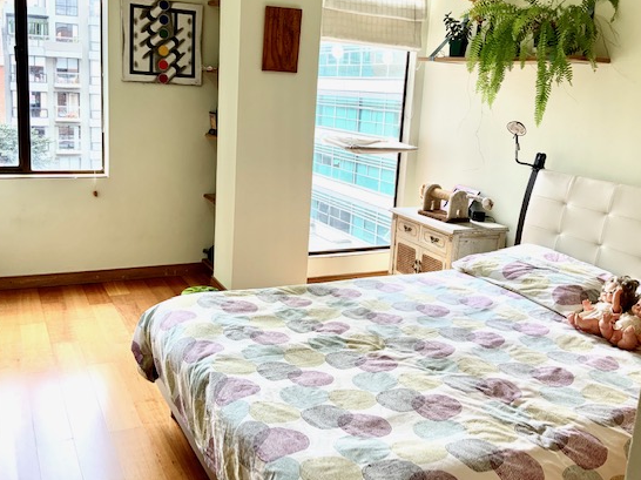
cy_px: 203
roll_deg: -2.1
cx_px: 303
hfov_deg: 53.9
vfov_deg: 41.6
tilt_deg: -10.5
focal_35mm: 34
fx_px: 629
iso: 20
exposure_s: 1/122
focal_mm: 3
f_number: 1.8
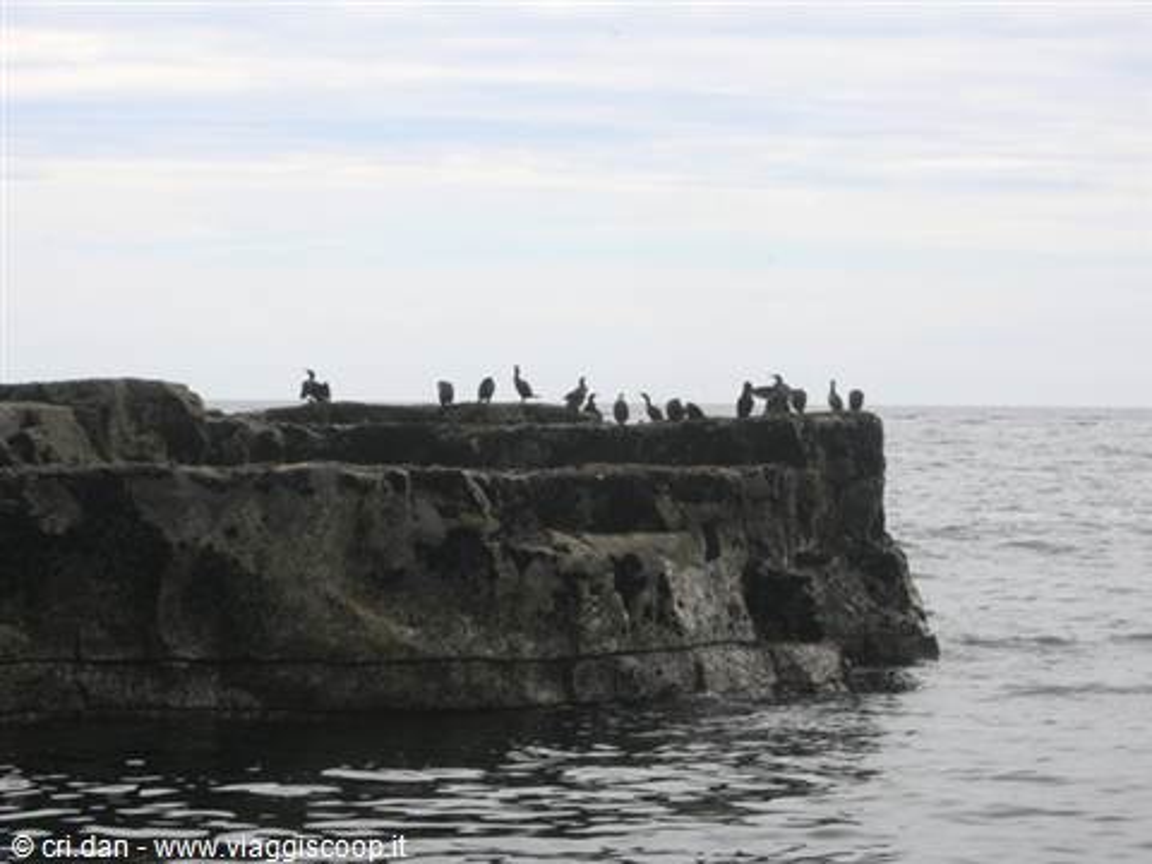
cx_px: 576
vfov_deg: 11.8
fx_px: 4193
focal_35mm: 126
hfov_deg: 15.6
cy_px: 432
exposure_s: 1/214
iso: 64
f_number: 6.5
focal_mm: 26.3
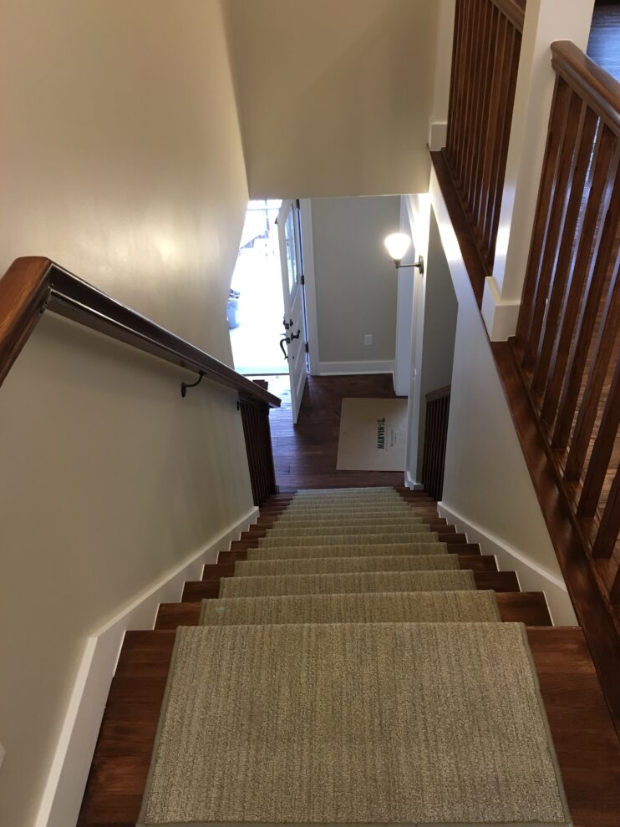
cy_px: 416
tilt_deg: -39.7
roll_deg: +4.3
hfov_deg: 46.8
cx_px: 314
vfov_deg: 60.0
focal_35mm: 30
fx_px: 717
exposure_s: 1/30
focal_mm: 4.15
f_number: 2.2
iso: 80
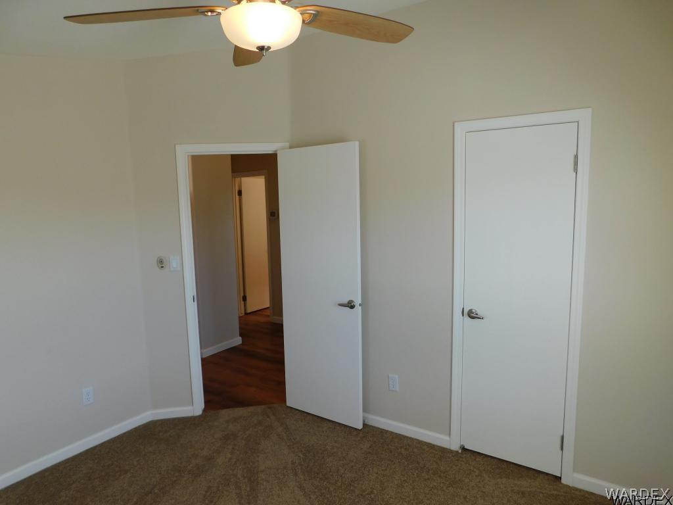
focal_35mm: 23
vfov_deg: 58.9
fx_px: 447
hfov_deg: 73.9
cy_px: 252
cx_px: 336
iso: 125
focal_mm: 4
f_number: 3
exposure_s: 1/100
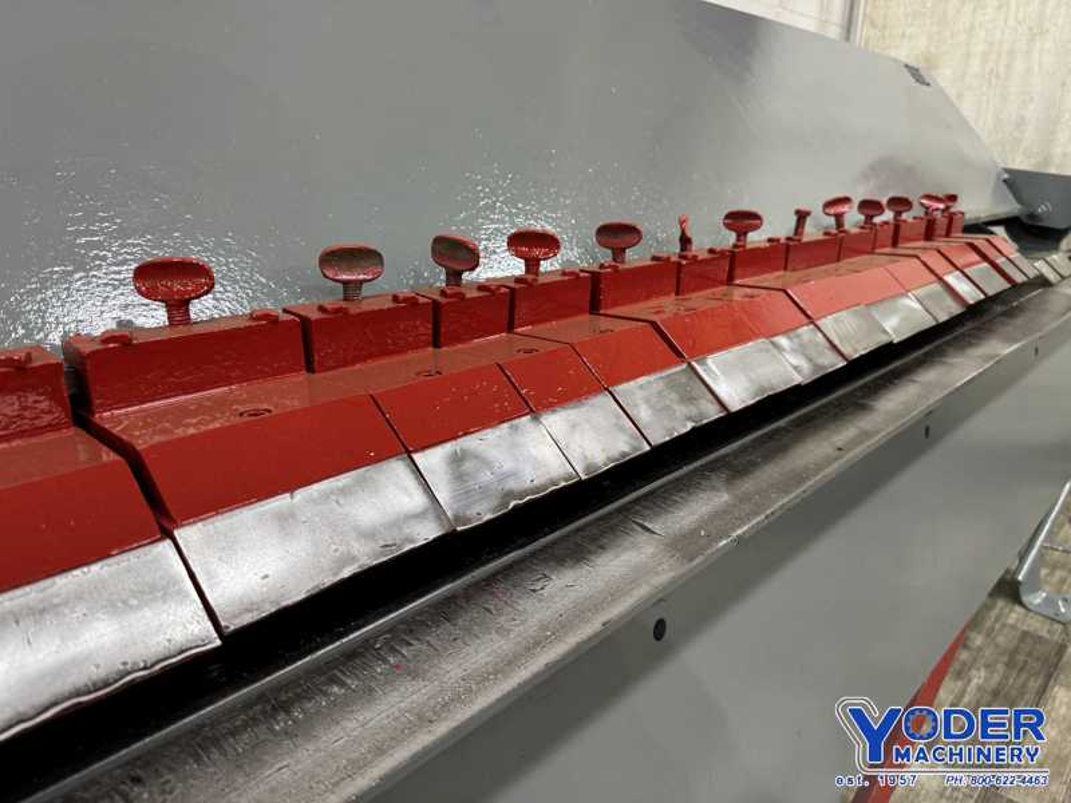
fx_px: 743
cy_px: 402
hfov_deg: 71.6
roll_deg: -1.5
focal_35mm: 24
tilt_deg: -18.4
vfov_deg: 56.8
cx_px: 536
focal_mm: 6.76
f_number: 1.78
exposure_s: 1/60
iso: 160
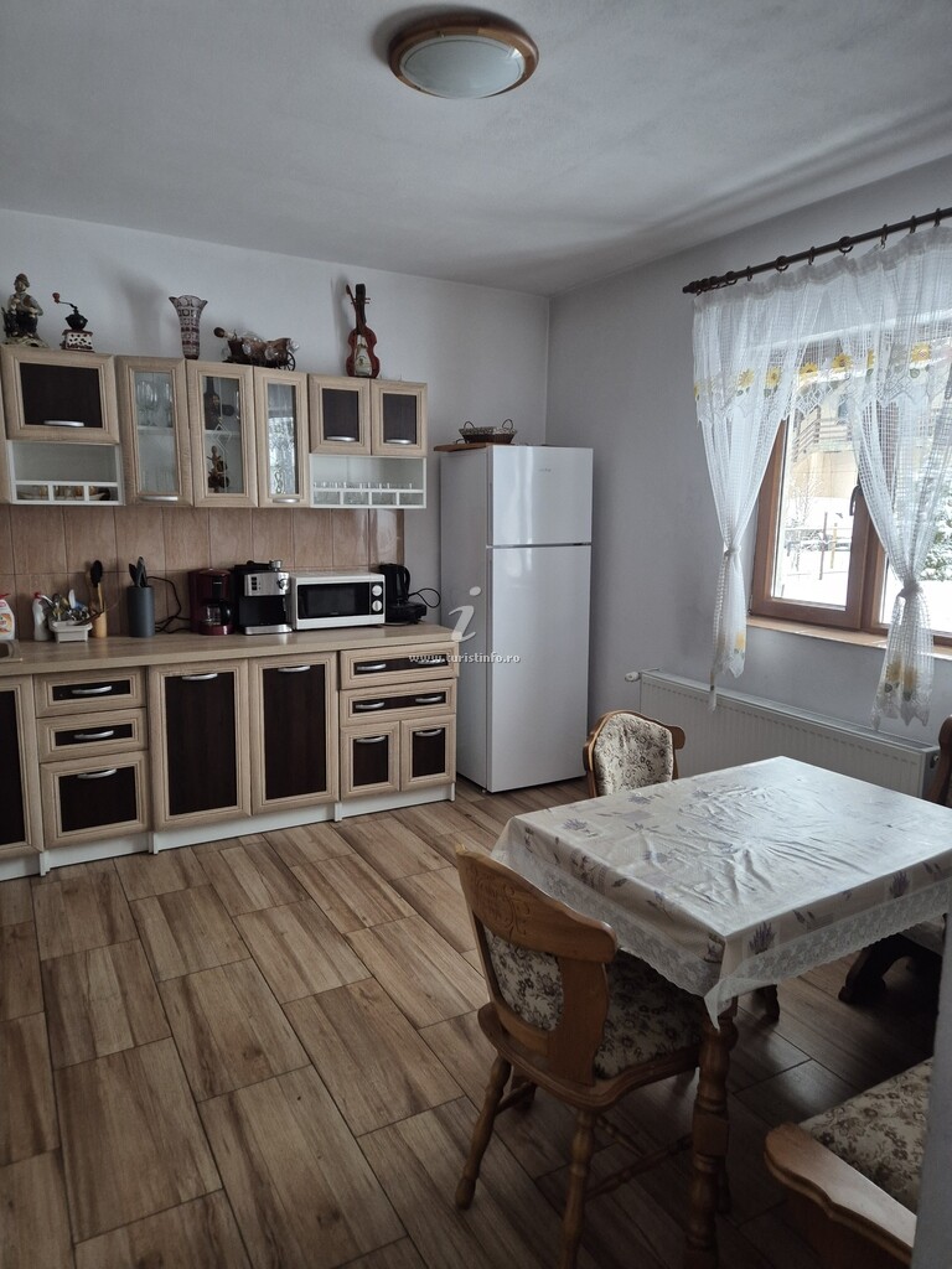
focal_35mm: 23
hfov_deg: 58.9
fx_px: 843
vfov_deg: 73.9
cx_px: 476
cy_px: 634
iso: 400
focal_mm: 5.4
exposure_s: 1/100
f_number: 1.8
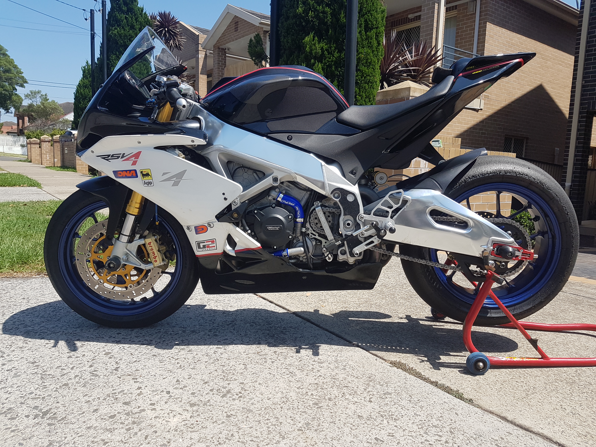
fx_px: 448
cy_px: 224
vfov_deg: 53.1
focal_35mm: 26
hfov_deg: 67.3
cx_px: 298
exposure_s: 1/1656
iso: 40
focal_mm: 4.2
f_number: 1.7
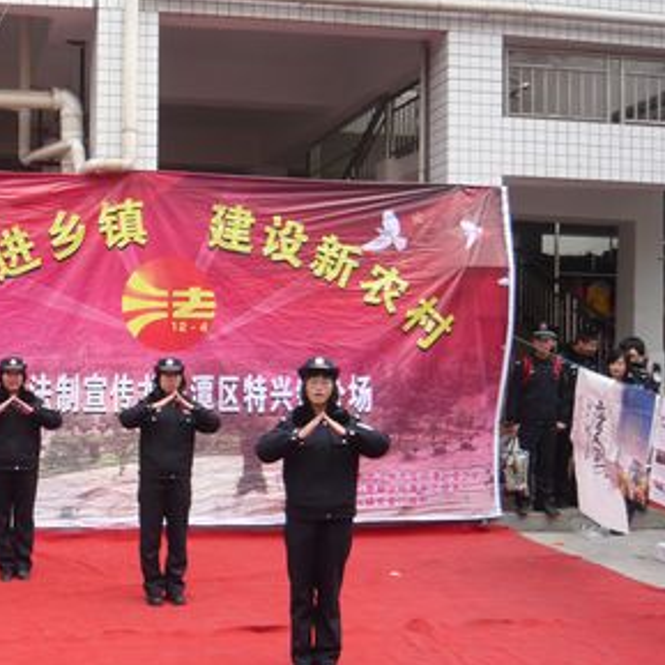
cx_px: 108
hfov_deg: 33.4
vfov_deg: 34.6
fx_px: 1065
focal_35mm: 49
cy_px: 388
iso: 100
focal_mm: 5.2
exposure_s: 1/160
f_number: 3
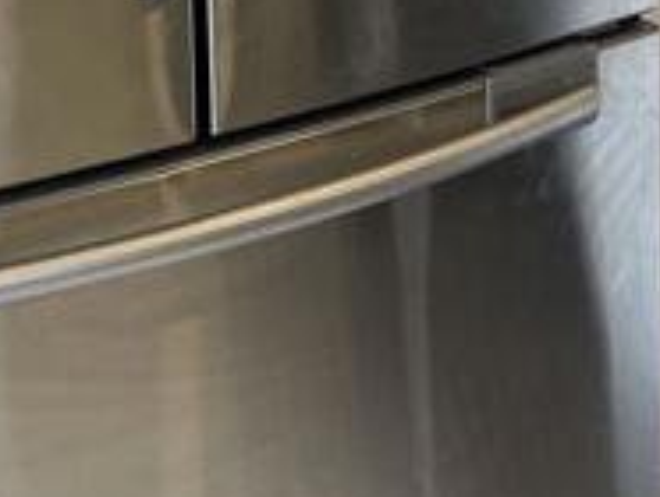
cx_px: 1089
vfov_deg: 9.6
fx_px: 2730
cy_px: -532
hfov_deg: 12.8
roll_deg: -1.0
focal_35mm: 143
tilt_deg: -6.3
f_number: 1.6
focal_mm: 4.2
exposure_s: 1/120
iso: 50
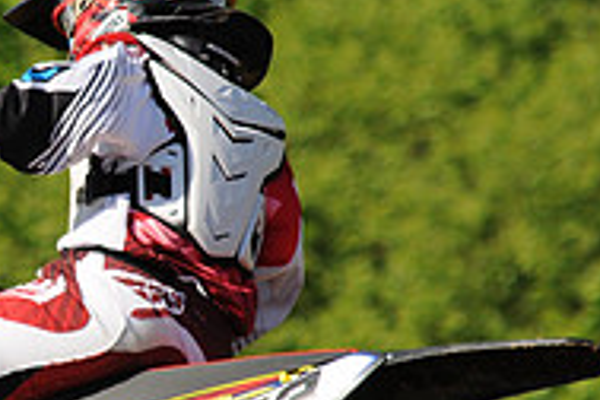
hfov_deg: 1.7
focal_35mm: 1196
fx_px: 19932
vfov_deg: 1.1
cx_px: -67
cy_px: 189
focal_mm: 260
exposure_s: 1/1000
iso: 400
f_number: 8
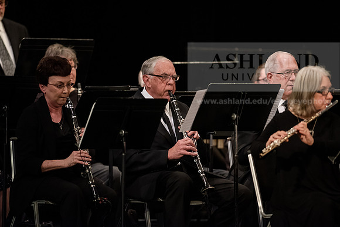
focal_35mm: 300
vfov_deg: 4.6
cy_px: 114
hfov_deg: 6.9
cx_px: 170
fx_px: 2834
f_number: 2.8
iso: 3200
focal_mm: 300
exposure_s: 1/320
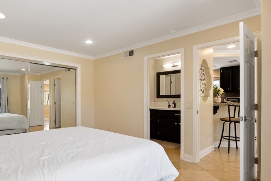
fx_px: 166
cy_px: 101
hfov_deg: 76.6
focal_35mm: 22
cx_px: 95
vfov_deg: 57.1
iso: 320
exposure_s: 1/50
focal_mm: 16
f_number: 9
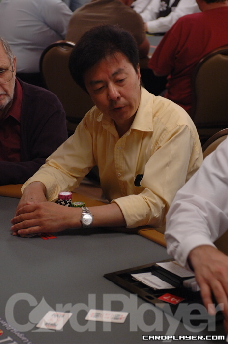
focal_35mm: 98
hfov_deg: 14.0
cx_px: 114
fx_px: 929
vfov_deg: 20.9
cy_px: 172
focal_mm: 65
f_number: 4.5
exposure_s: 1/60
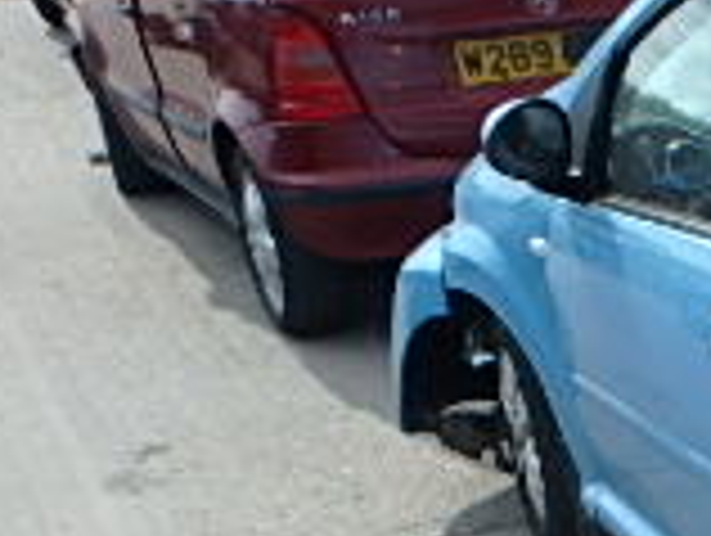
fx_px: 1749
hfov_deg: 19.5
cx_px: 1120
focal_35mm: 85
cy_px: 869
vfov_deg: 15.6
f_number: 3.5
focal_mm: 3.7
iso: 125
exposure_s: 1/800
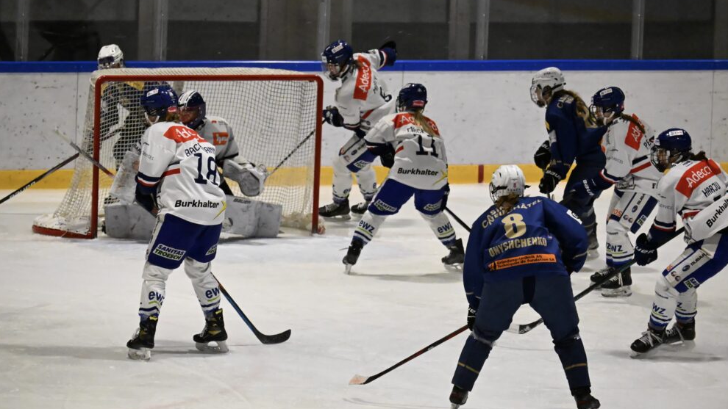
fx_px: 5493
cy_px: 229
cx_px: 361
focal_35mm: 285
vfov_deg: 4.3
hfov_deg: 7.6
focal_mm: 175
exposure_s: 1/4000
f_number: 5.6
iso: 12800
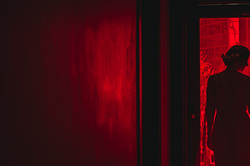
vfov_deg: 14.9
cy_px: 123
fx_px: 632
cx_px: 224
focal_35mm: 91
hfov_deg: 21.9
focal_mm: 46
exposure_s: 1/640
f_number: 2.8
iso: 1600
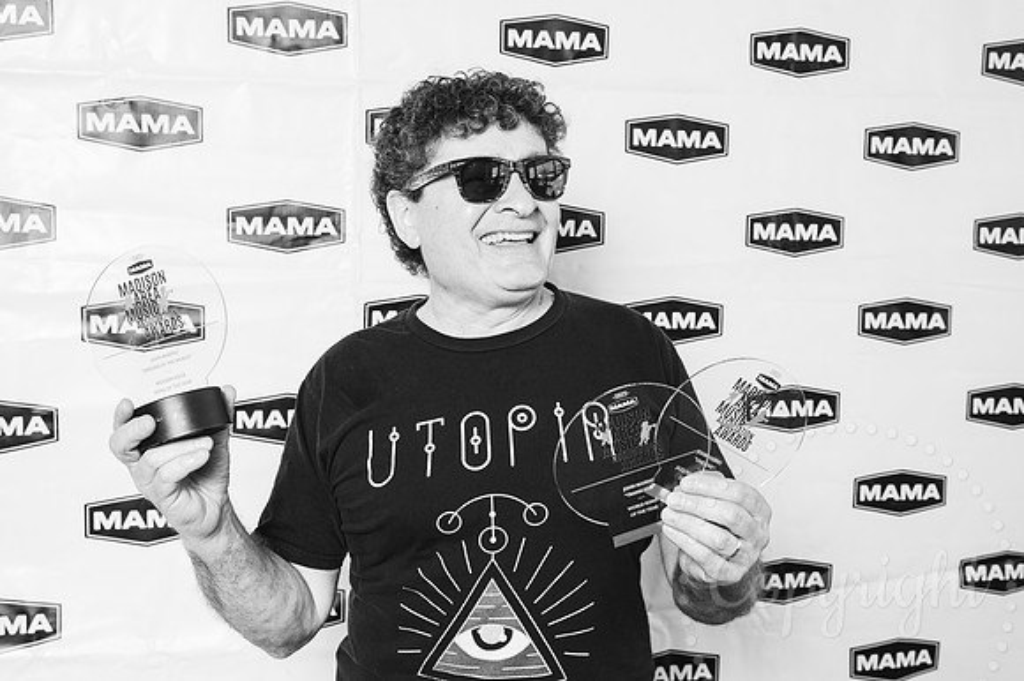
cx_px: 512
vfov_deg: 26.8
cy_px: 341
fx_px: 1430
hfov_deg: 39.4
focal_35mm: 50
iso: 400
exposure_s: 1/160
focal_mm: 48
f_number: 6.3
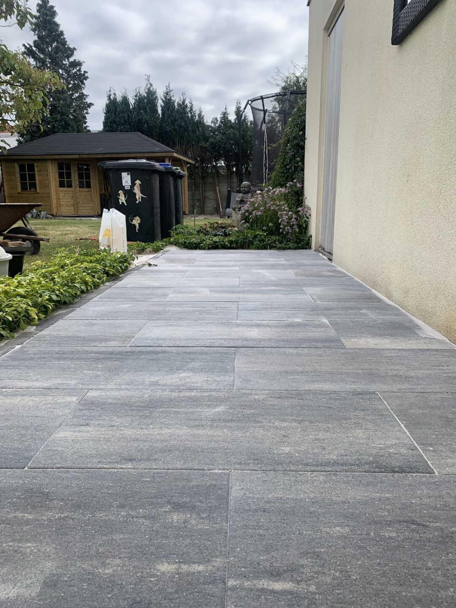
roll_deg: -1.7
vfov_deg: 67.3
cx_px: 228
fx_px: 457
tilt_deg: -11.6
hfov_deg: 53.1
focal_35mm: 26
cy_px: 304
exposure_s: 1/1149
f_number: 1.8
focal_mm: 4.25
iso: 25
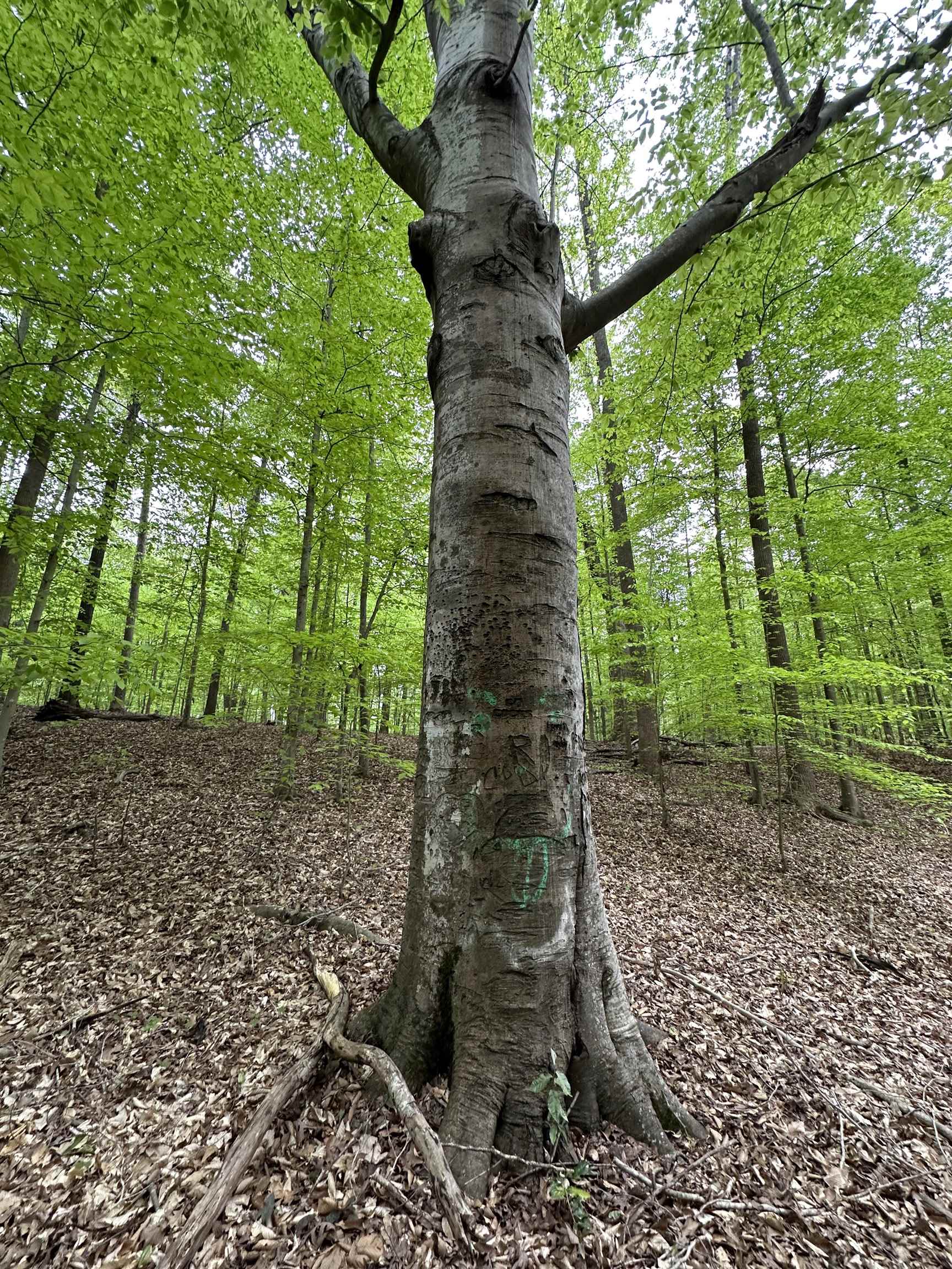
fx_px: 513
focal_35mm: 14
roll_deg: +0.8
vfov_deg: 102.1
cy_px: 634
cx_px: 476
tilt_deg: +16.3
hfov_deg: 85.7
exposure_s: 1/99
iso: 160
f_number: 2.2
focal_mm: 2.22
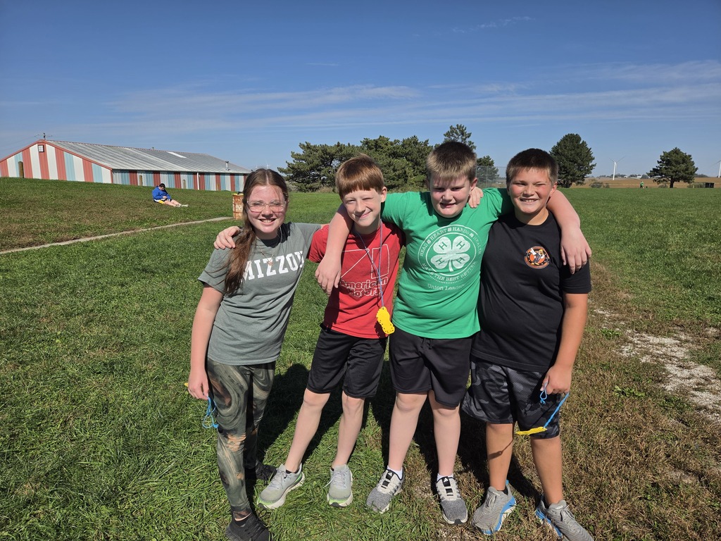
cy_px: 270
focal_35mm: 23
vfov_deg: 58.9
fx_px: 479
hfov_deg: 73.9
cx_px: 360
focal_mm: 5.4
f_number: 1.8
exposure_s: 1/7734
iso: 64
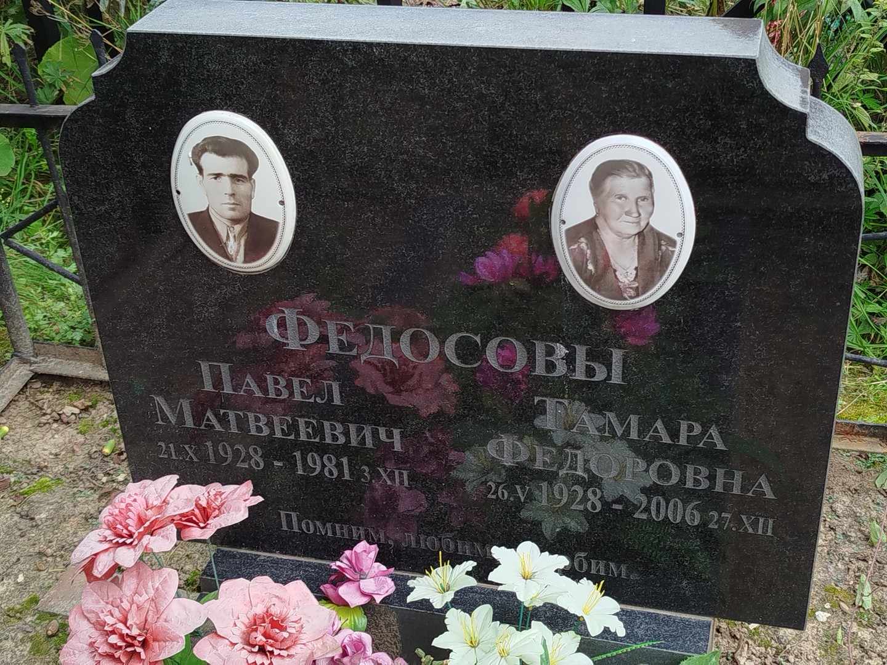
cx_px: 444
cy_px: 332
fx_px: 1230
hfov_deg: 39.7
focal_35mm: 48
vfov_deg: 30.3
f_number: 1.7
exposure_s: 1/168
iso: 50
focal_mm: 5.31
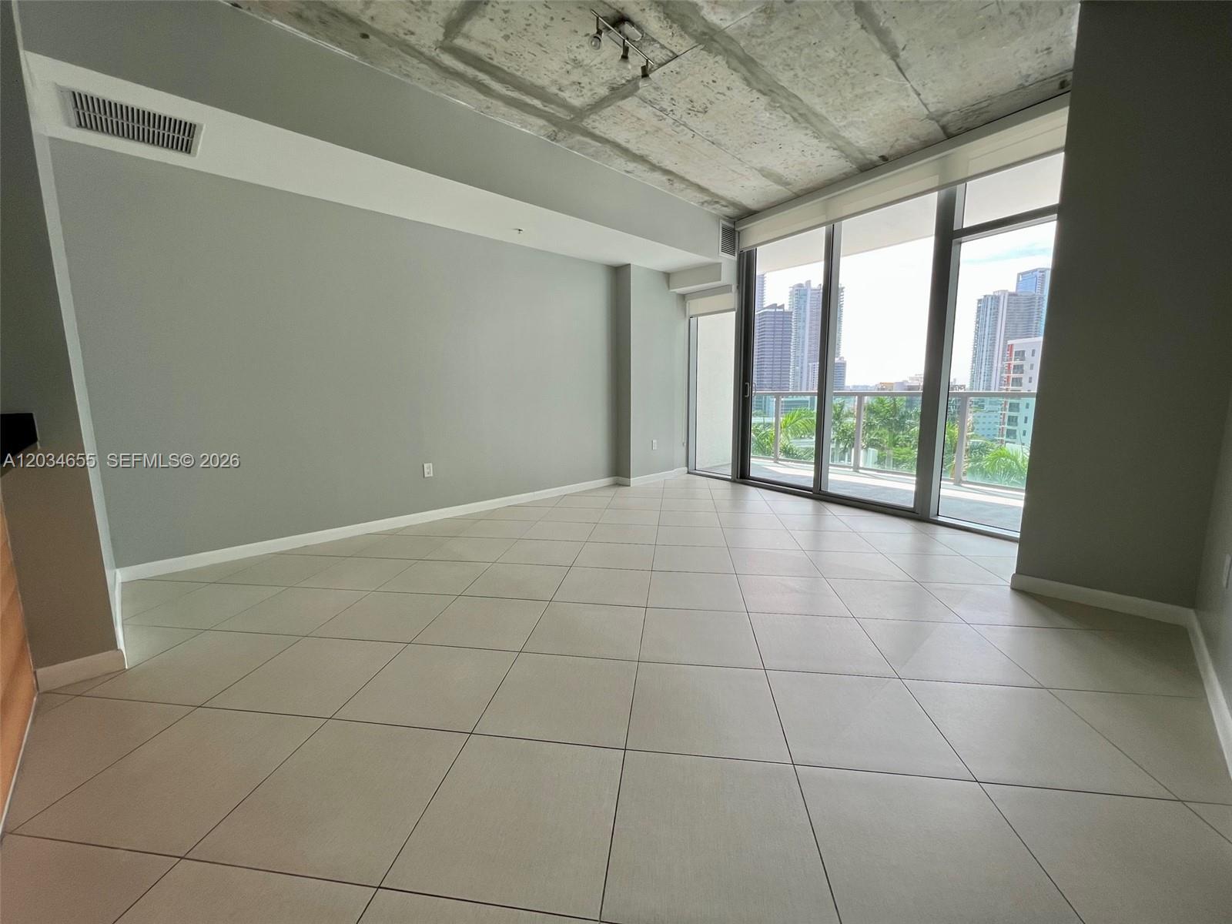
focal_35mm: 13
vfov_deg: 89.9
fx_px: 463
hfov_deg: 106.2
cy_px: 462
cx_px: 616
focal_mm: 1.57
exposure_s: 1/126
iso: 32
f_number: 1.8
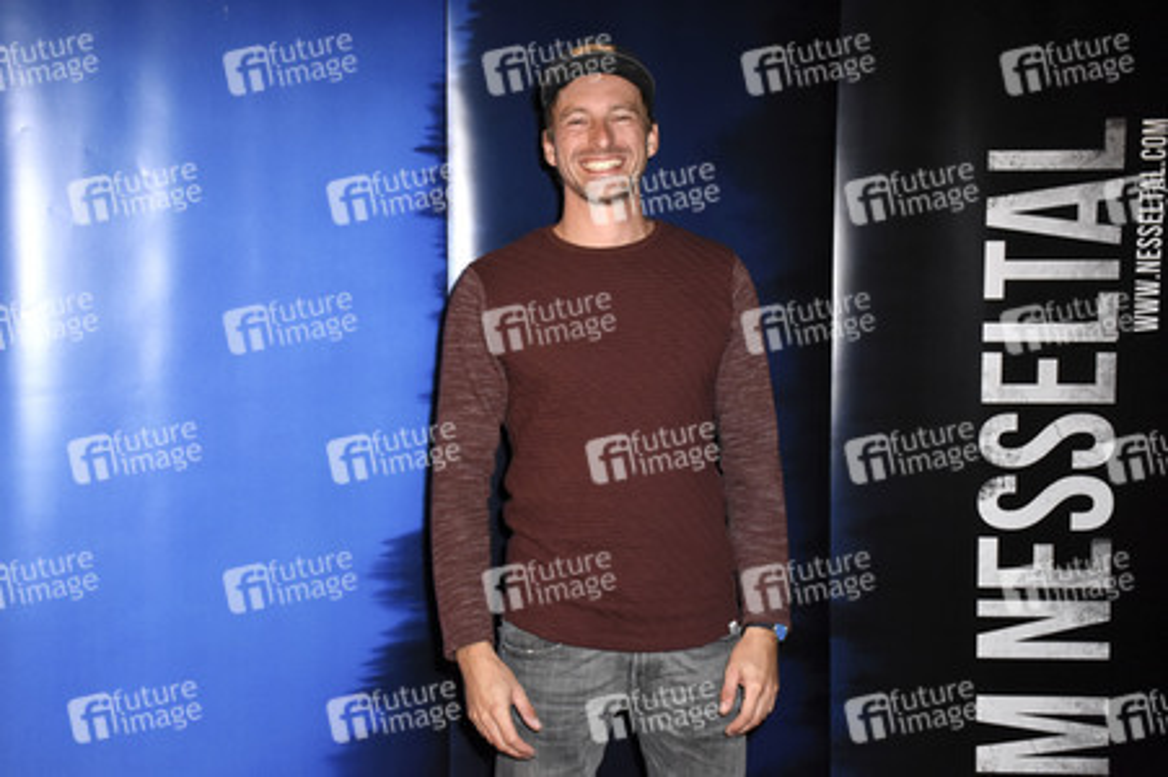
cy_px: 388
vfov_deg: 29.8
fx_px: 1459
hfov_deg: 43.6
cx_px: 584
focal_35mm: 45
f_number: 6.3
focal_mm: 30
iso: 1600
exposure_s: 1/60
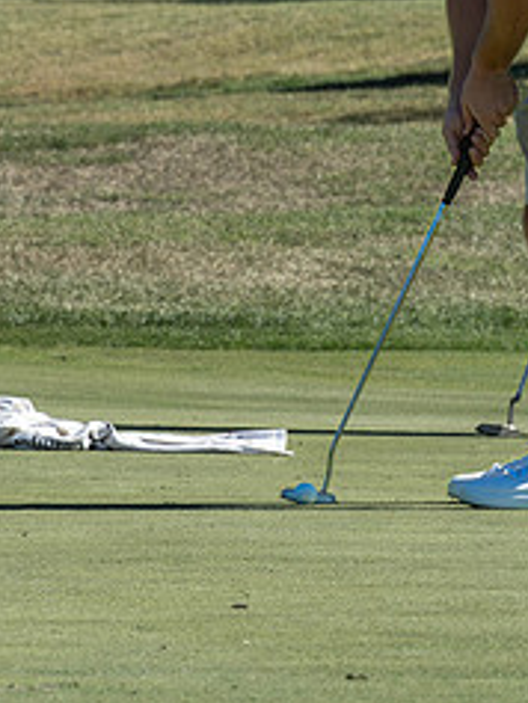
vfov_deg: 3.4
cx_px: 215
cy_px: 113
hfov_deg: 2.5
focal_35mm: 589
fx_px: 11968
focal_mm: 111
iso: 1600
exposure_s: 1/2500
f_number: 8
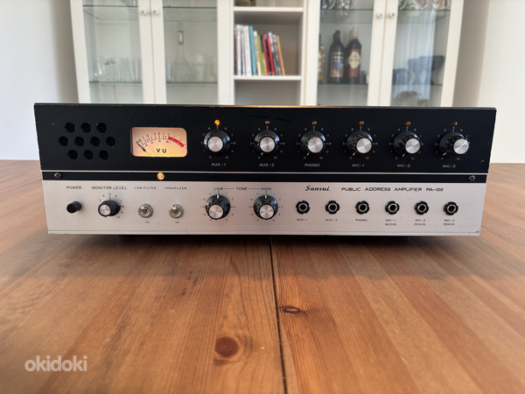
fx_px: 394
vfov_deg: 53.1
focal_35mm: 26
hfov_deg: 67.3
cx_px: 262
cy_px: 197
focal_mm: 5.96
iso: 125
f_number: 1.6
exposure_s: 1/50
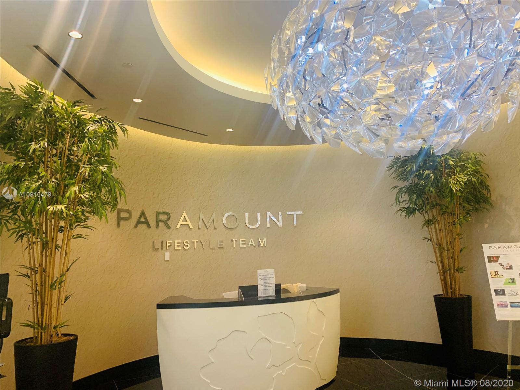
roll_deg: +0.9
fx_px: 391
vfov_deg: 53.1
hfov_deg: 67.3
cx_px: 260
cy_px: 195
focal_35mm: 26
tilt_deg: +8.8
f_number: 1.8
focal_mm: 4.25
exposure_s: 1/60
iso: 160
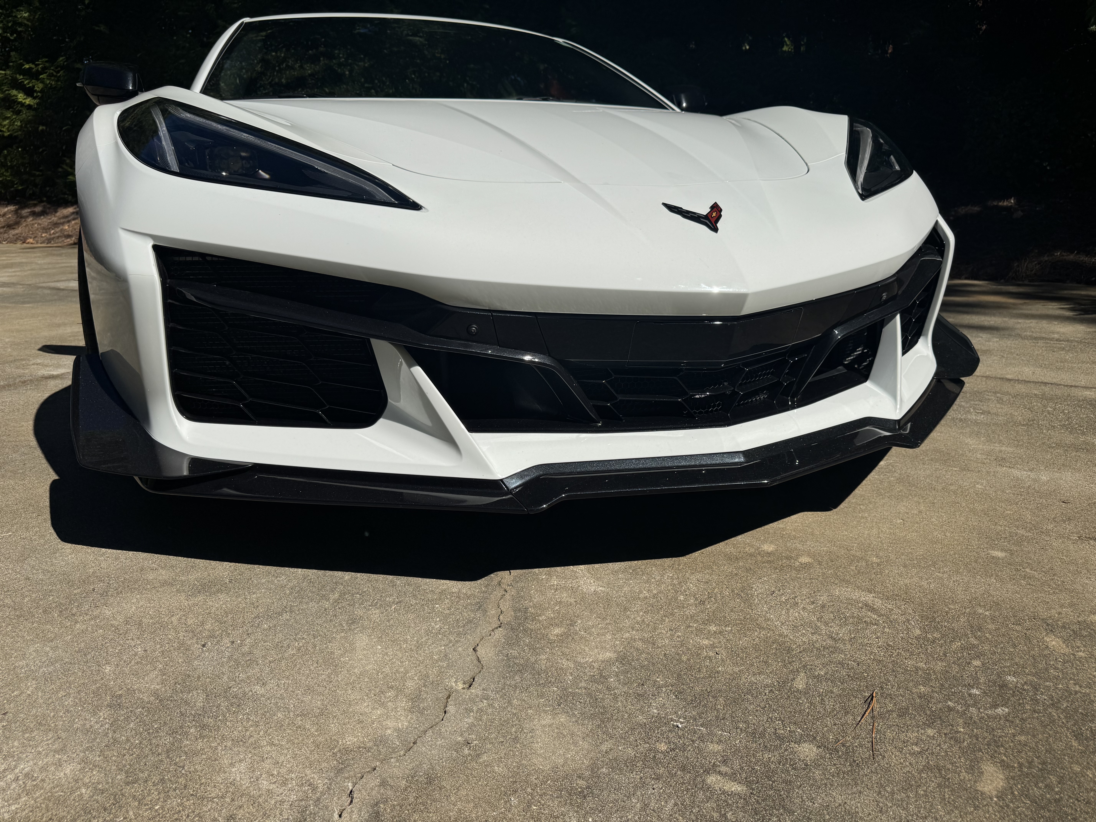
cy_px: 411
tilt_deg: -17.3
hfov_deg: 71.6
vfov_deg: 56.8
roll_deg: +0.4
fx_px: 760
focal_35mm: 24
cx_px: 548
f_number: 1.78
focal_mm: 6.76
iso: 80
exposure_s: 1/10417
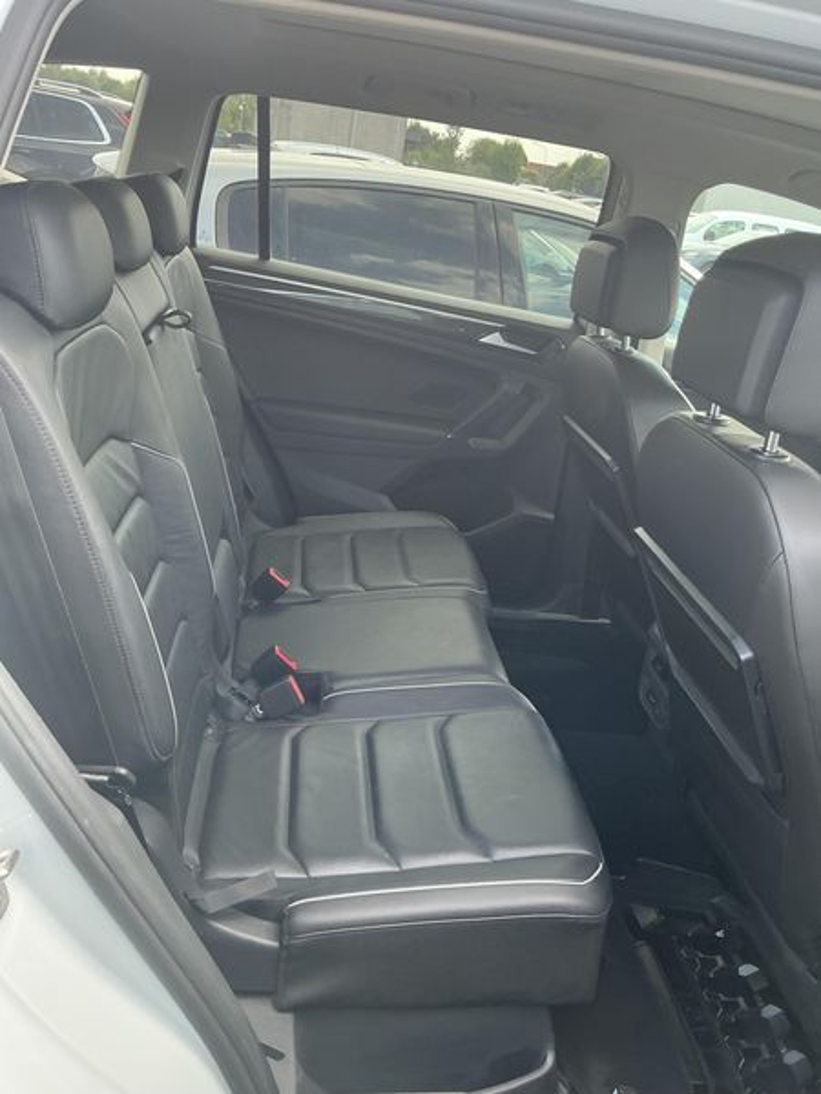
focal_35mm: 29
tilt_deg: -21.0
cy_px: 547
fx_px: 917
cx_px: 410
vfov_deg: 61.7
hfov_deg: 48.2
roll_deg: -9.5
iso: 40
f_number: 1.8
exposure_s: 1/120
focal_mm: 3
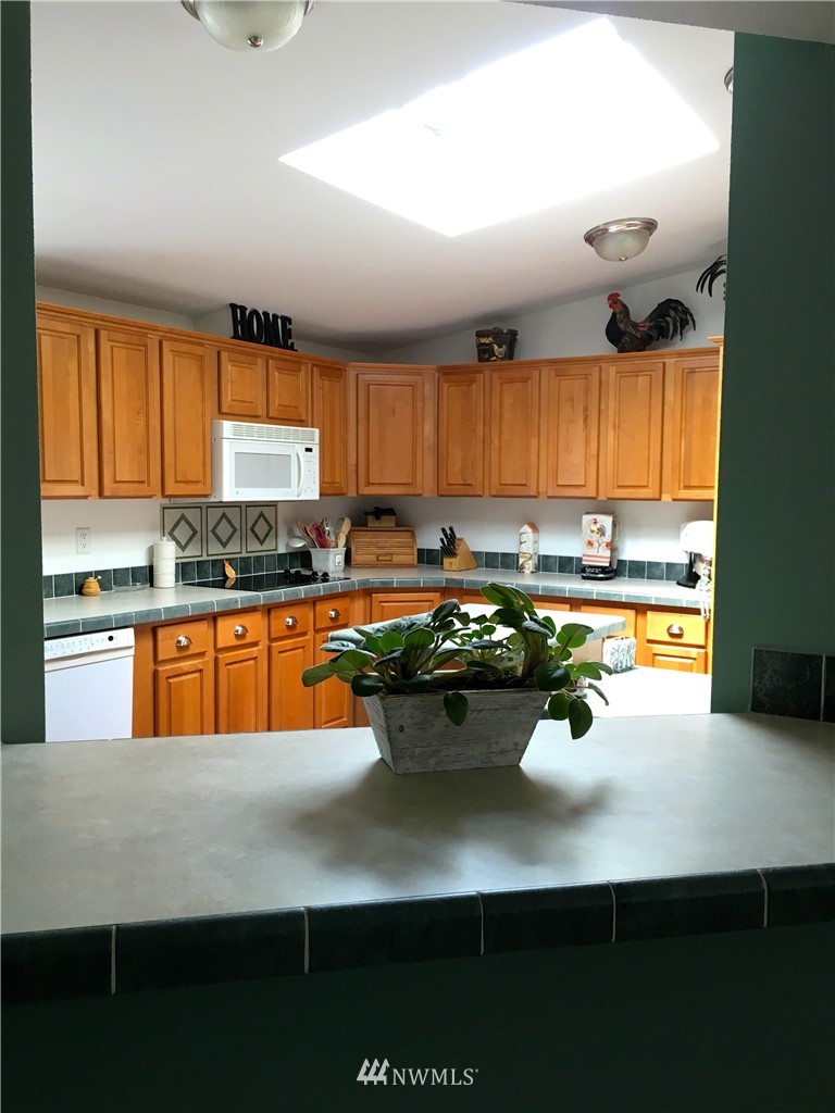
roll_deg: -0.5
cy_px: 556
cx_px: 418
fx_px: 933
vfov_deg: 61.7
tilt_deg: -5.7
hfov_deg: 48.2
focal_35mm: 29
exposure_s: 1/30
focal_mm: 4.15
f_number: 2.2
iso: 50
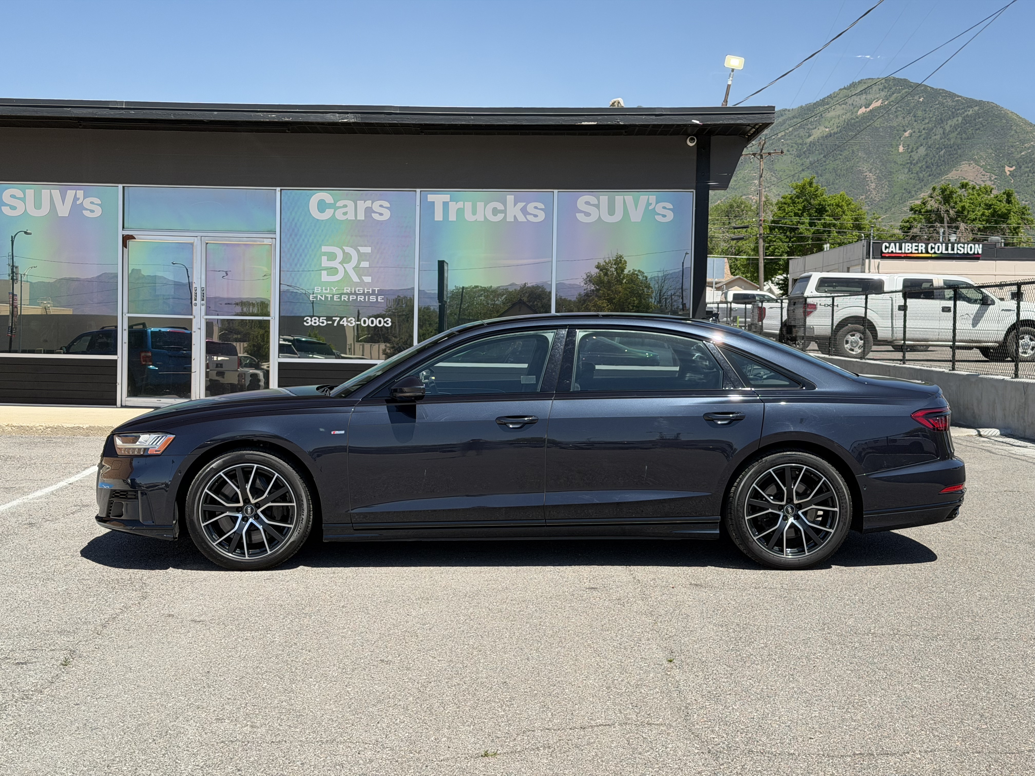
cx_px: 518
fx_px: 1435
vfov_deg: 30.3
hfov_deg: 39.7
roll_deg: -1.1
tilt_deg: -1.9
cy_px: 388
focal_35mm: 48
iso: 64
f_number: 1.78
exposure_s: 1/1133
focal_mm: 6.76
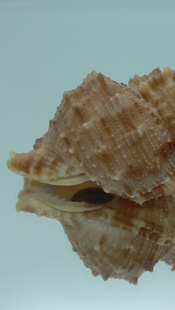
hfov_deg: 23.2
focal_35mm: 51
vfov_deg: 40.6
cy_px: 155
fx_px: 421
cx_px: 135
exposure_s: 1/60
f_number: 2.8
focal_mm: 4.6
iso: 80
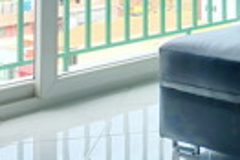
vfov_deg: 11.6
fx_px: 732
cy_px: -121
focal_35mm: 110
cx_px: 473
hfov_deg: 15.2
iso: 400
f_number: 6.4
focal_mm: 16
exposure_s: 1/150
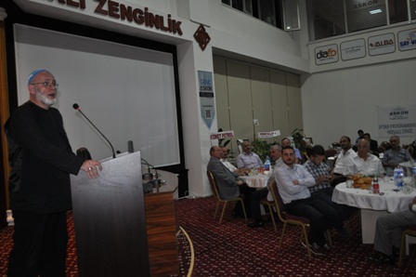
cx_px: 208
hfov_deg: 57.3
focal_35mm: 33
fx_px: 381
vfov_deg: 39.9
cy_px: 138
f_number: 3.8
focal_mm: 22
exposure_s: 1/60
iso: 800
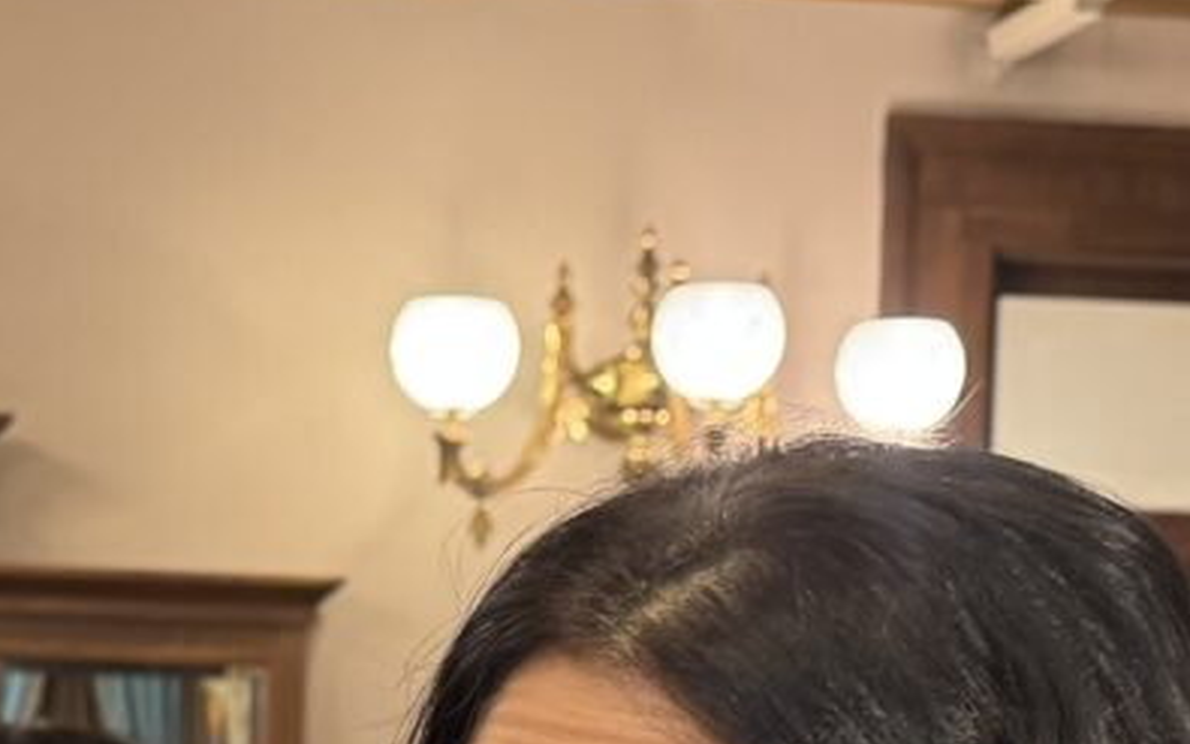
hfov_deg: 31.1
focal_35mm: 66
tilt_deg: -3.4
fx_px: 2141
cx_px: 618
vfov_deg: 18.1
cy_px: 1024
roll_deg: -0.3
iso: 250
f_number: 1.78
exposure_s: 1/60
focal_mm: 6.76
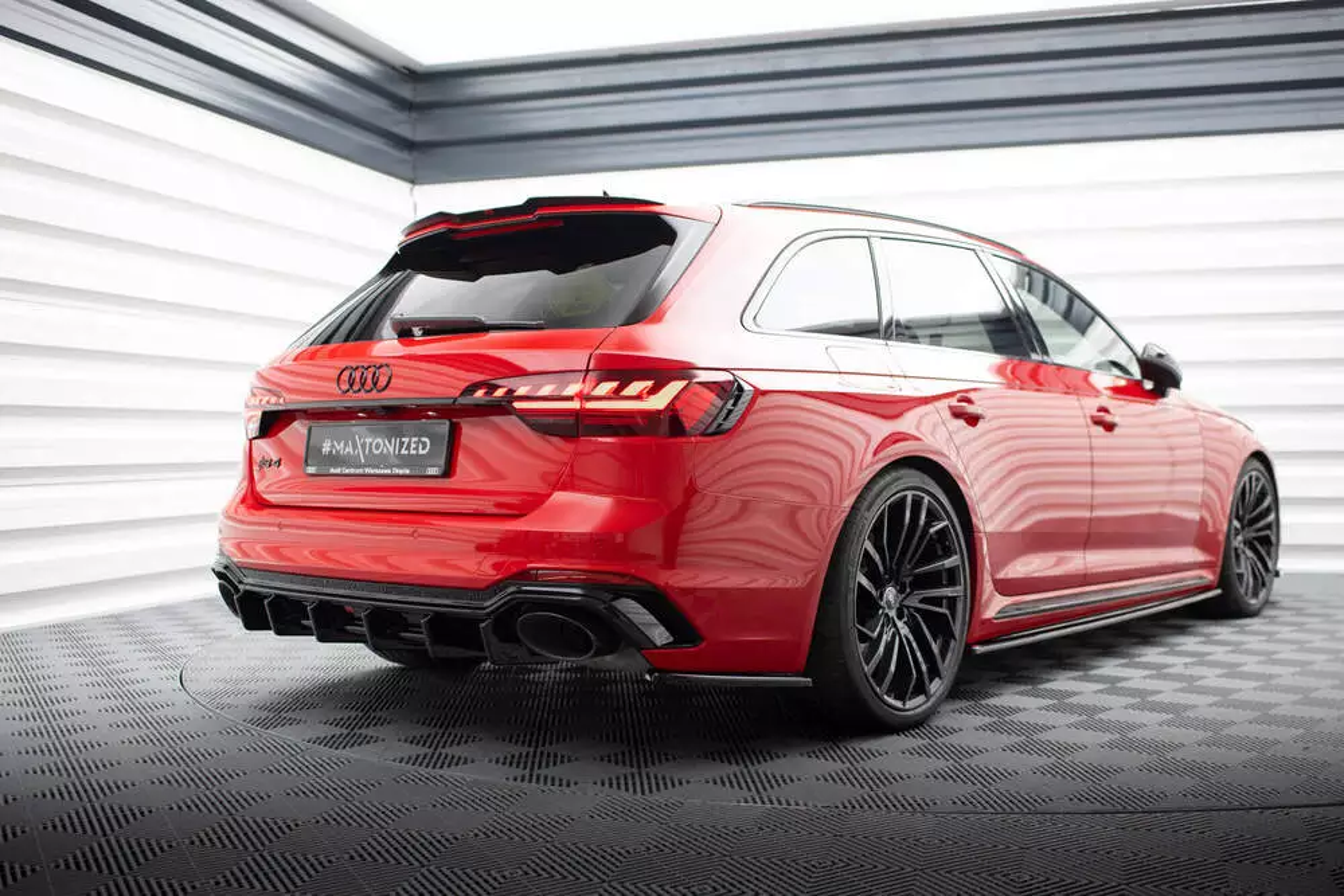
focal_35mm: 39
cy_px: 491
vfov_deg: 34.3
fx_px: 1449
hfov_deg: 49.8
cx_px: 672
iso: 640
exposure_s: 1/100
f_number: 2.5
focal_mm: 35
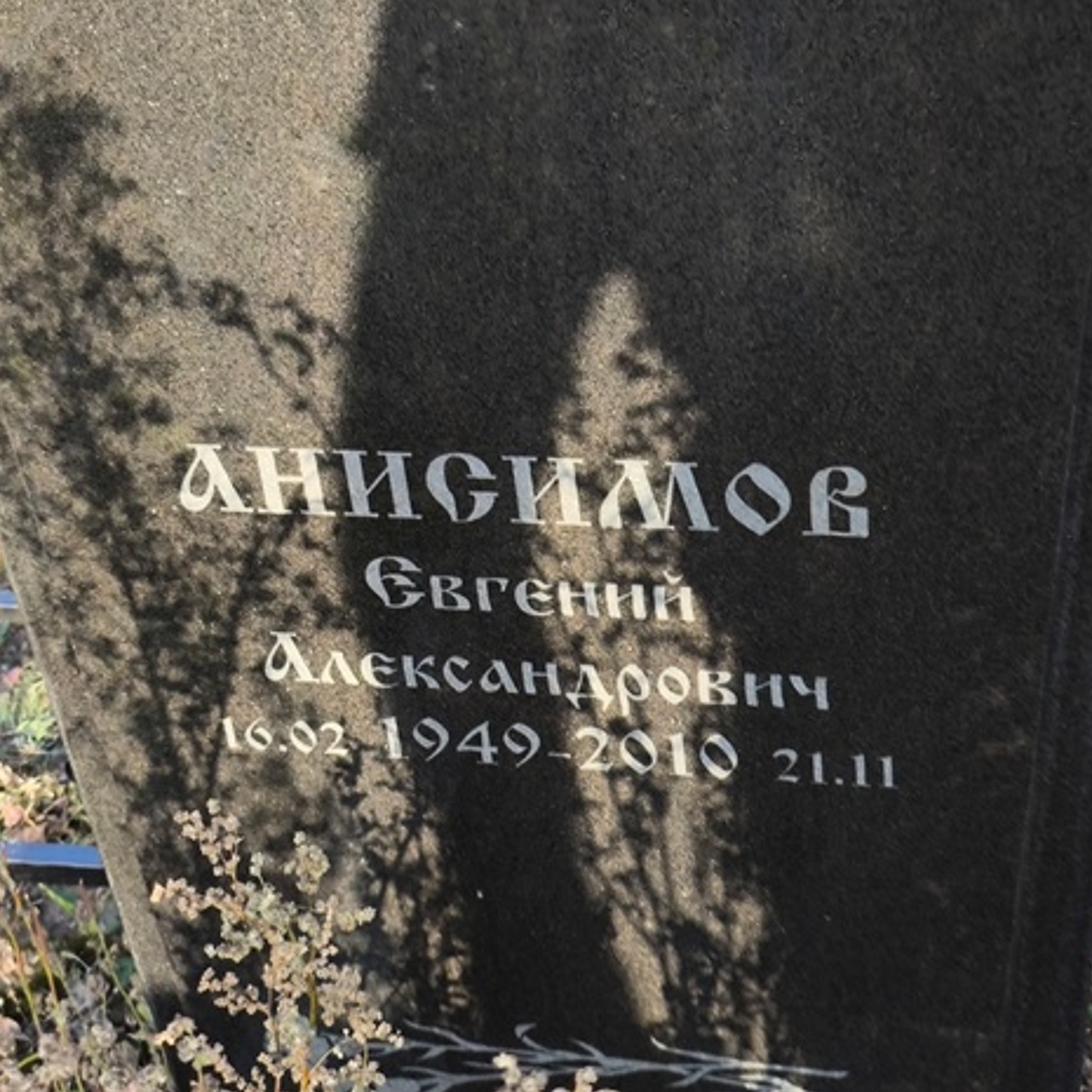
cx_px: 579
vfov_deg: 22.7
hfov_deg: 22.8
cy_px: 423
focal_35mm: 76
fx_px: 2712
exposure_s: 1/182
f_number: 1.7
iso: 50
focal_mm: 4.71
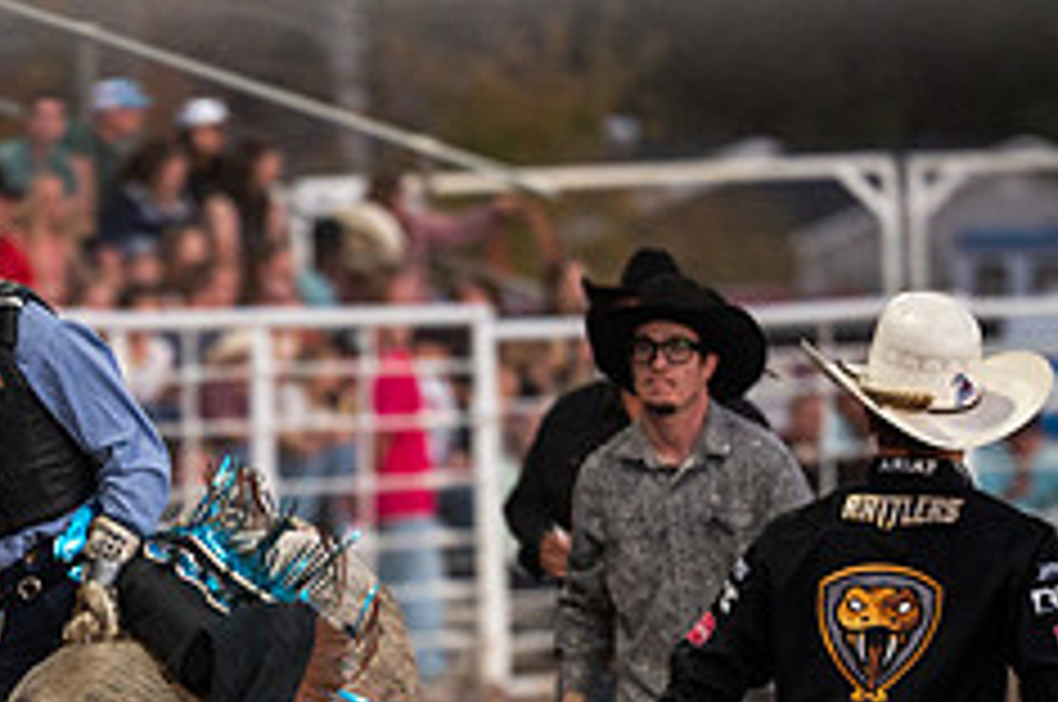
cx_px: 105
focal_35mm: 616
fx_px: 18078
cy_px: 941
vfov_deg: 2.2
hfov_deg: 3.4
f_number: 2.8
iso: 800
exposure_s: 1/640
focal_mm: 200
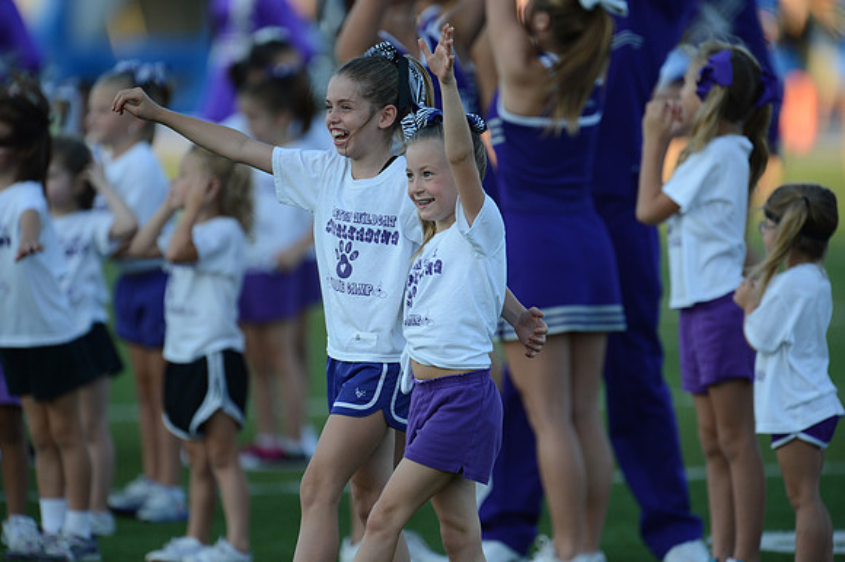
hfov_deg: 3.8
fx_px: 12902
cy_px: 281
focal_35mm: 550
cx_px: 422
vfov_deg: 2.5
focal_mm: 550
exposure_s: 1/1600
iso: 800
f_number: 4
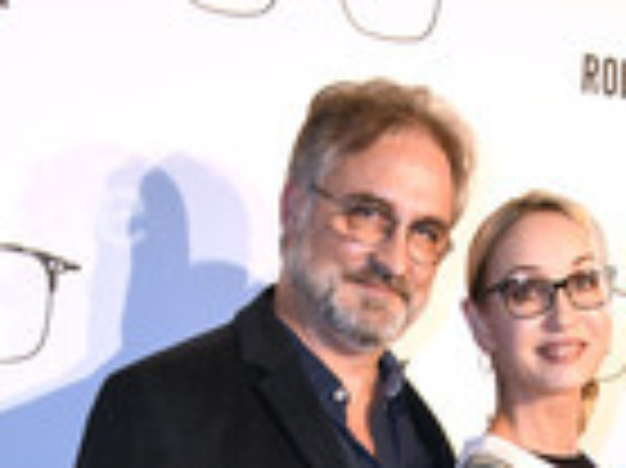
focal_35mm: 94
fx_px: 1698
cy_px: 896
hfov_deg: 20.8
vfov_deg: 13.7
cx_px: 405
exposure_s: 1/125
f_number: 6.3
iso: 1600
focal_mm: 34
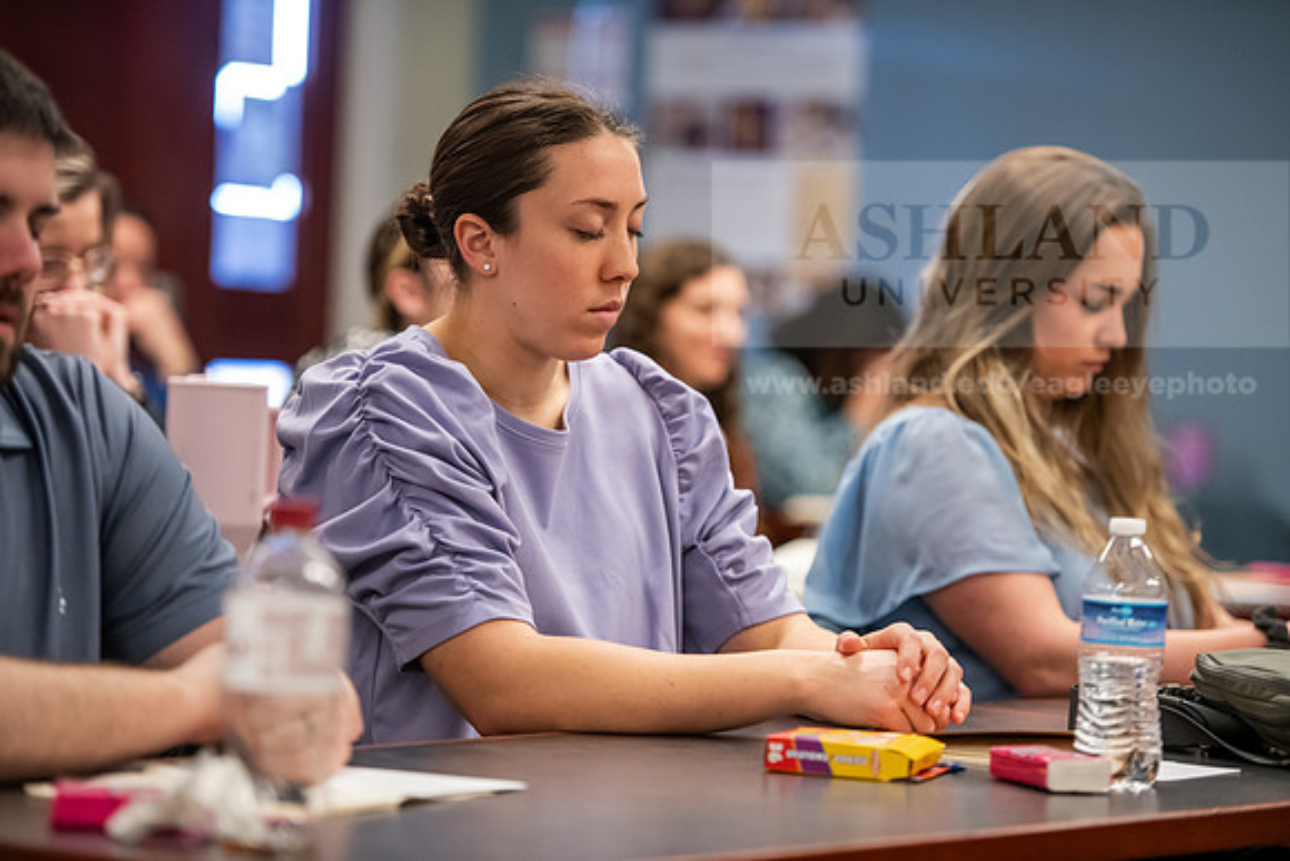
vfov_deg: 10.6
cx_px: 645
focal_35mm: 130
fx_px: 4659
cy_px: 430
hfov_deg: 15.8
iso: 2000
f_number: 2.8
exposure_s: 1/200
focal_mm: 130
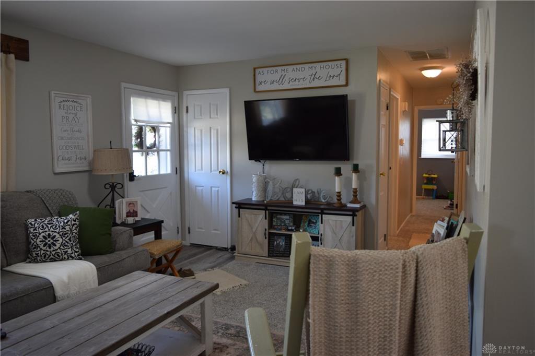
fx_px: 401
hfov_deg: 67.4
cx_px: 268
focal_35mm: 27
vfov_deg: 47.9
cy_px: 178
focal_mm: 18
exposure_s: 1/60
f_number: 4
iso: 450
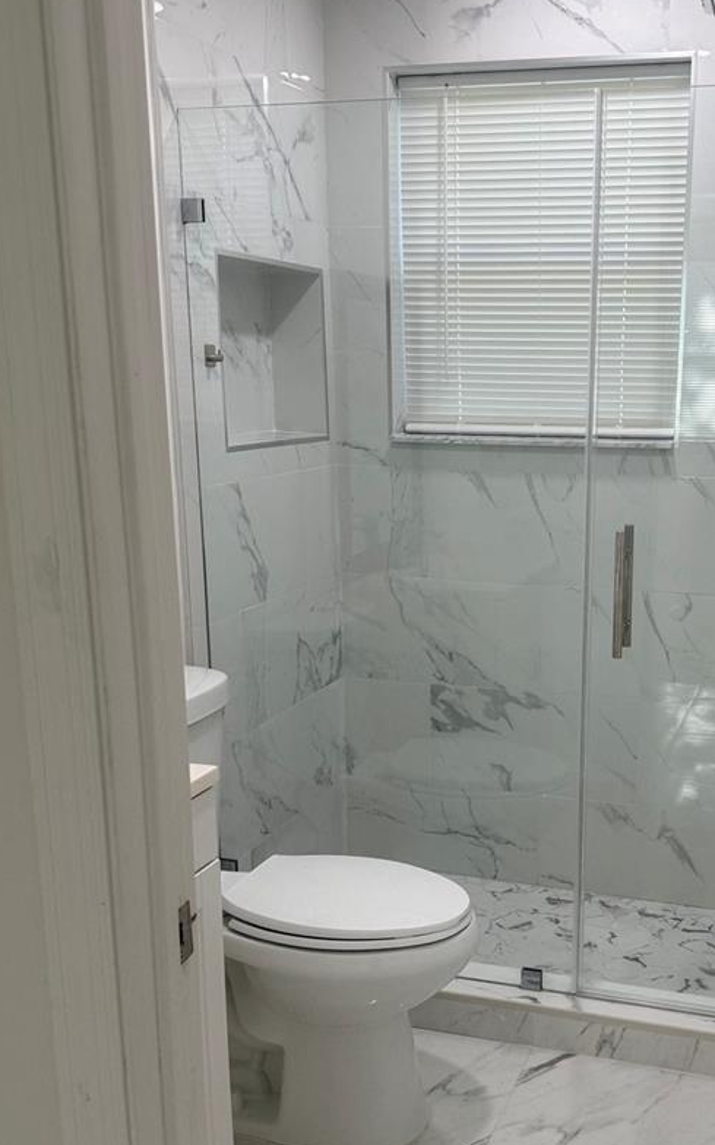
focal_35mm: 39
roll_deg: -1.5
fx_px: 1217
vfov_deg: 50.2
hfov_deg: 32.3
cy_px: 673
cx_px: 509
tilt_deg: -12.7
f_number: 1.78
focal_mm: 6.76
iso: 80
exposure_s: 1/120
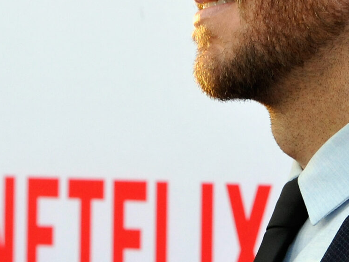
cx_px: 261
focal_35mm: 462
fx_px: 4659
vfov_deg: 3.2
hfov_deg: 4.3
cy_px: -15
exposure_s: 1/250
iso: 2000
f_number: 10
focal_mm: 140
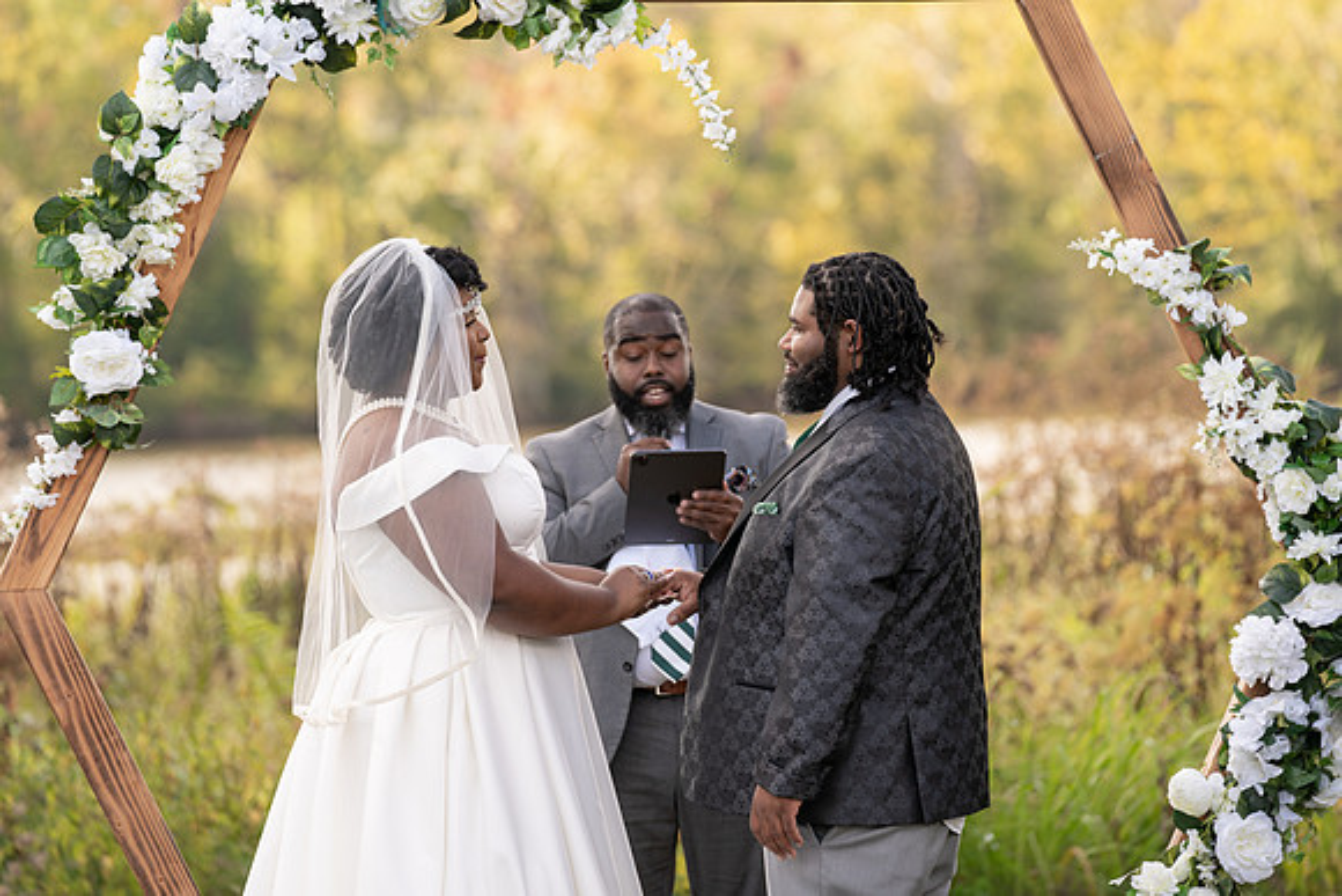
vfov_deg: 7.6
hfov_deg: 11.4
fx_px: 6723
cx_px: 671
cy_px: 448
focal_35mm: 180
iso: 100
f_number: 4
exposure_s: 1/160
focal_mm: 173
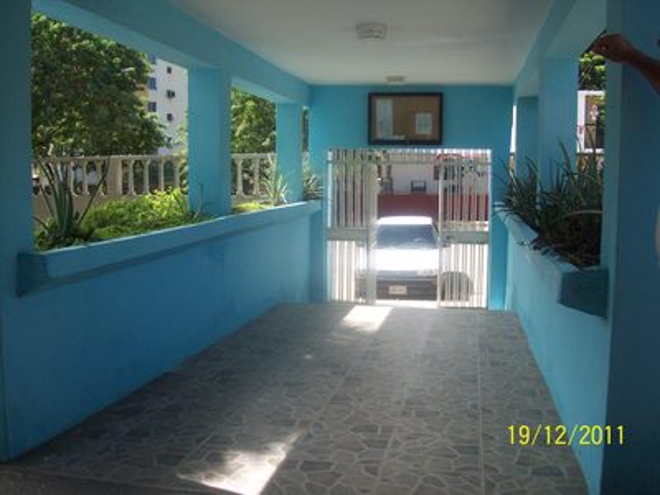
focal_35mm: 36
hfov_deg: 51.4
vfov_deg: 39.7
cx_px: 330
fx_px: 686
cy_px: 248
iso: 80
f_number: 2.7
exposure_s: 1/557
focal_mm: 6
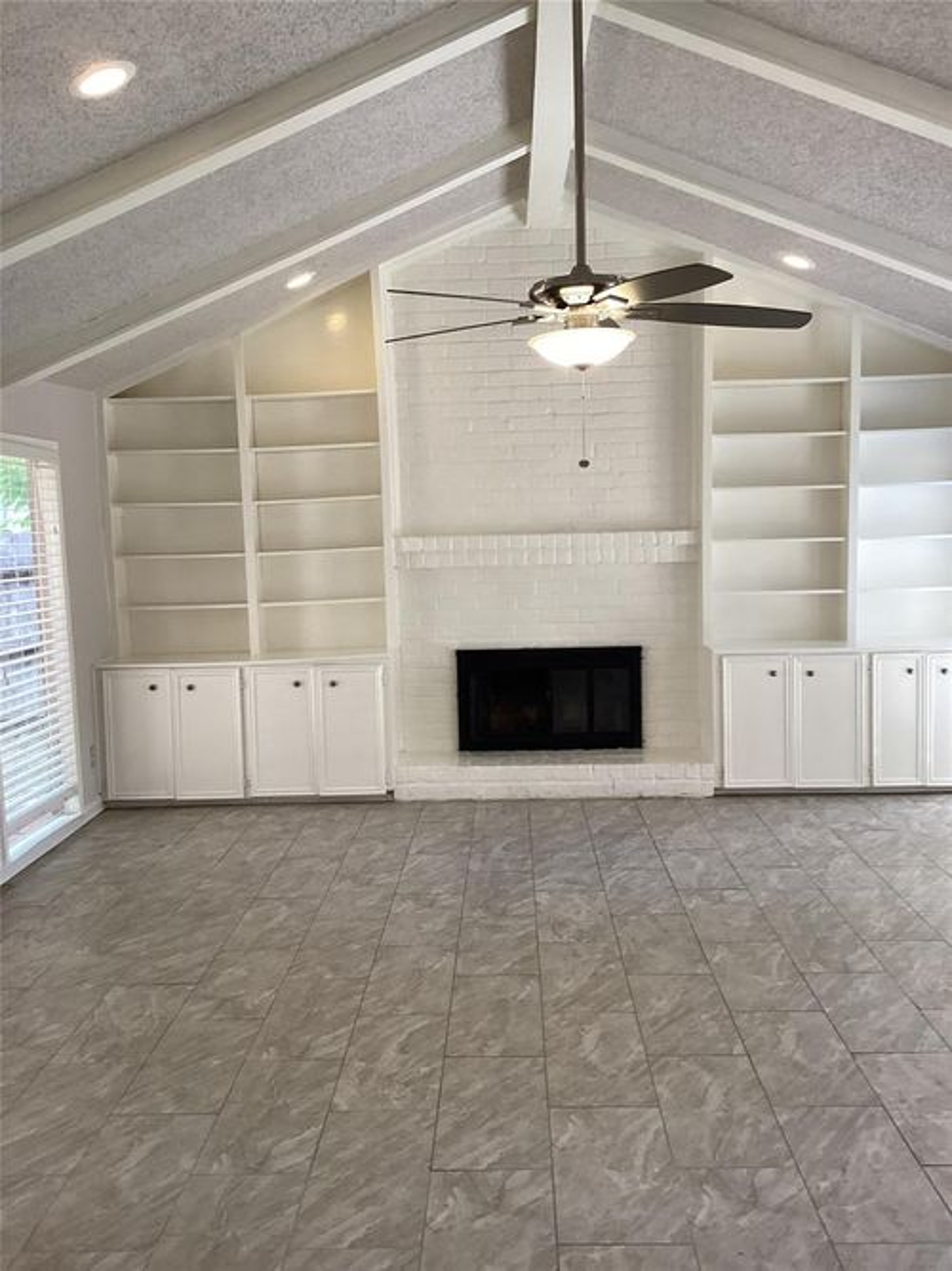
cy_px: 636
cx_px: 476
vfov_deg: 58.4
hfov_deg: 45.4
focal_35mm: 31
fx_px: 1137
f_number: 2.4
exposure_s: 1/60
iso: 80
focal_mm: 3.3
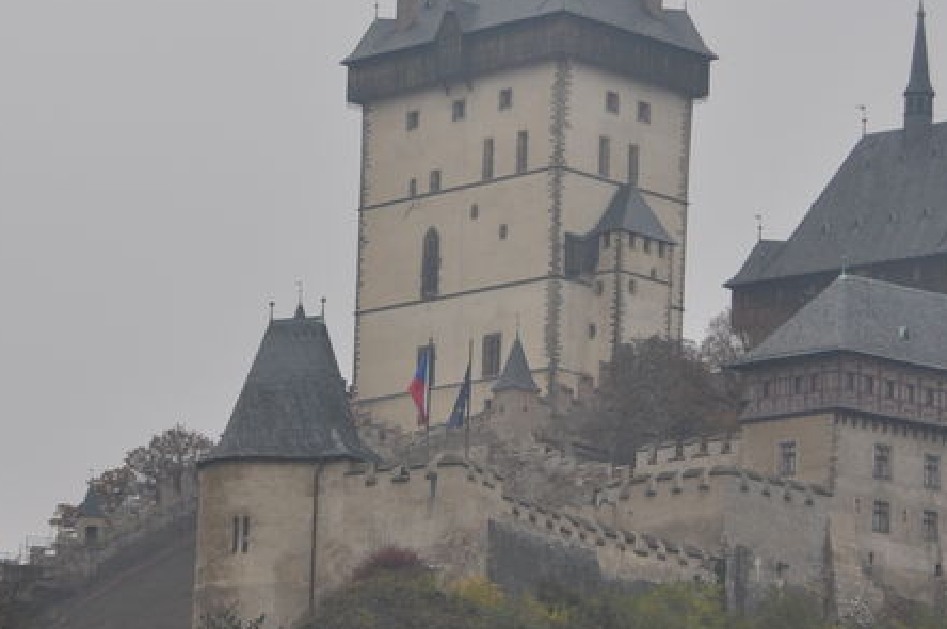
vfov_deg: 6.4
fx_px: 5597
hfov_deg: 9.7
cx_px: 501
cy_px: 281
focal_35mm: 213
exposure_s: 1/400
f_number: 5
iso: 320
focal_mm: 70
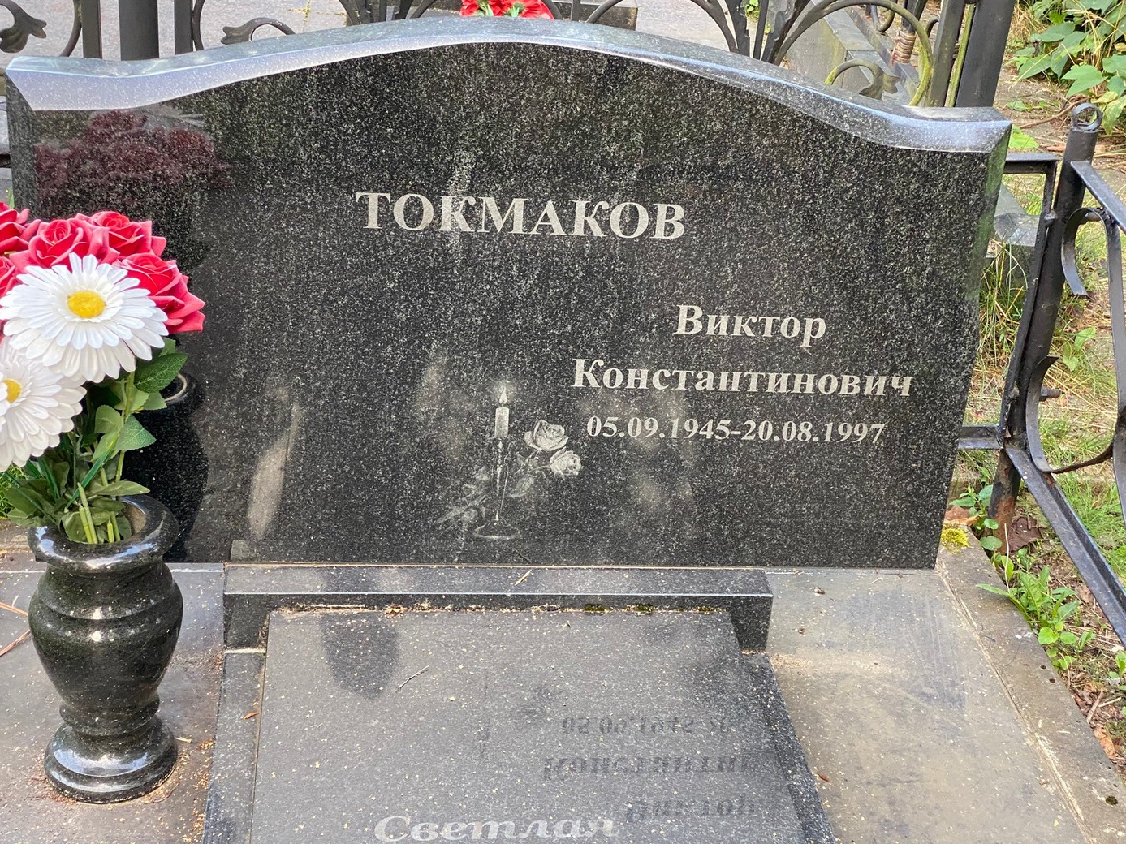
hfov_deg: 35.5
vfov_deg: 27.0
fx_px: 1756
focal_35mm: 54
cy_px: 407
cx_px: 576
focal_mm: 6
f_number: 2
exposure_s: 1/92
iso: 160
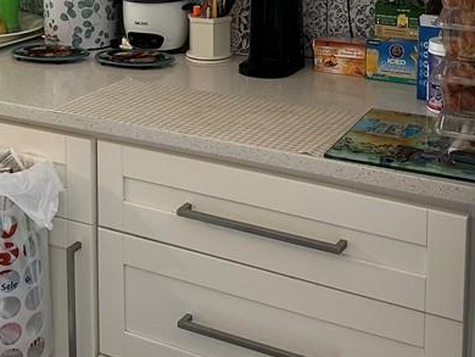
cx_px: 209
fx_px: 865
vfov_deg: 22.2
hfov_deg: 30.7
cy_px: -22
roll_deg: +0.7
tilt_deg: -7.6
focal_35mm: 63
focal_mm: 6.86
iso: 250
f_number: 1.78
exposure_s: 1/60
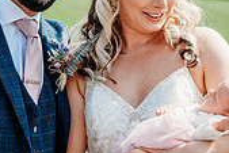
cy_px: 95
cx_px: 85
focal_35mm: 226
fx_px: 1439
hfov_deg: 9.1
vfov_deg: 6.1
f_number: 4
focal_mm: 85
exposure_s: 1/640
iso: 100
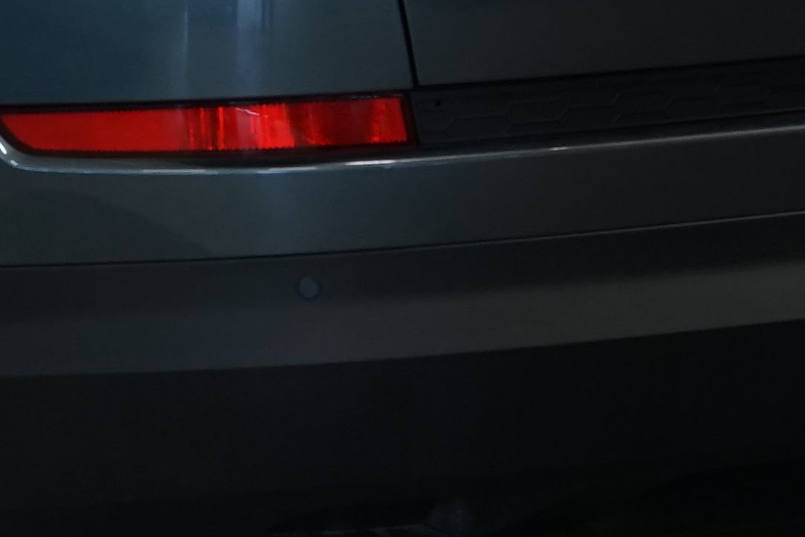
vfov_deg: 3.8
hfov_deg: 5.7
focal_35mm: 361
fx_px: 8072
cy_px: -228
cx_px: -317
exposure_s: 1/15
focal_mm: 65
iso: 500
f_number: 5.6
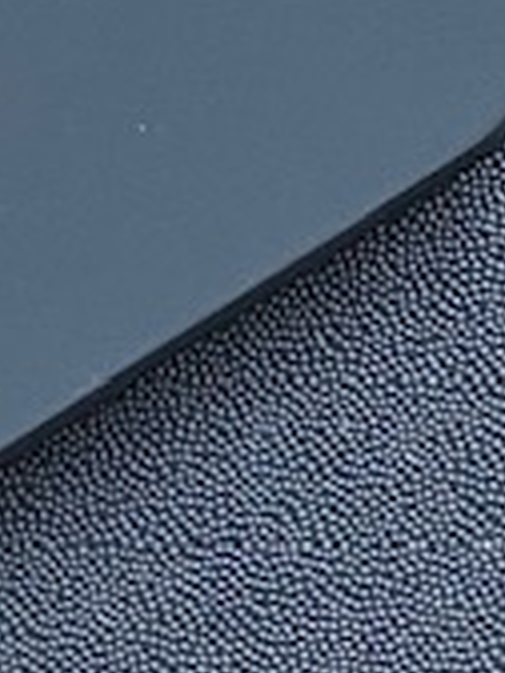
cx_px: -1094
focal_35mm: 586
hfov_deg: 2.5
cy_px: 681
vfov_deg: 3.4
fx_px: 11399
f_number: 2.8
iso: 100
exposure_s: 1/99
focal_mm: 9
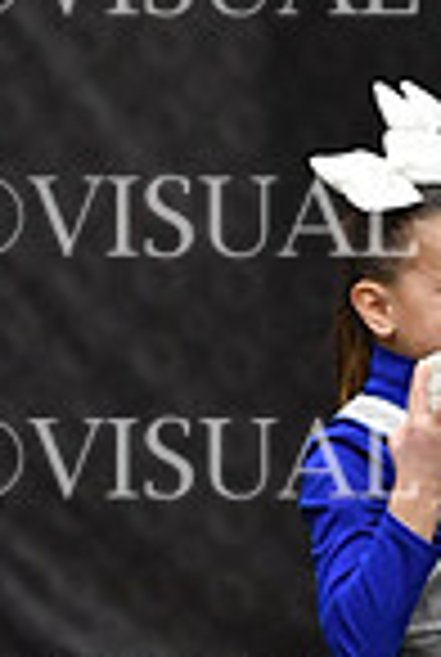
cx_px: 808
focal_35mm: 951
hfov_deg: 1.5
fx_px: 17391
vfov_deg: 2.2
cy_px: 338
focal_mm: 160
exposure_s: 1/800
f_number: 2.8
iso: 5000
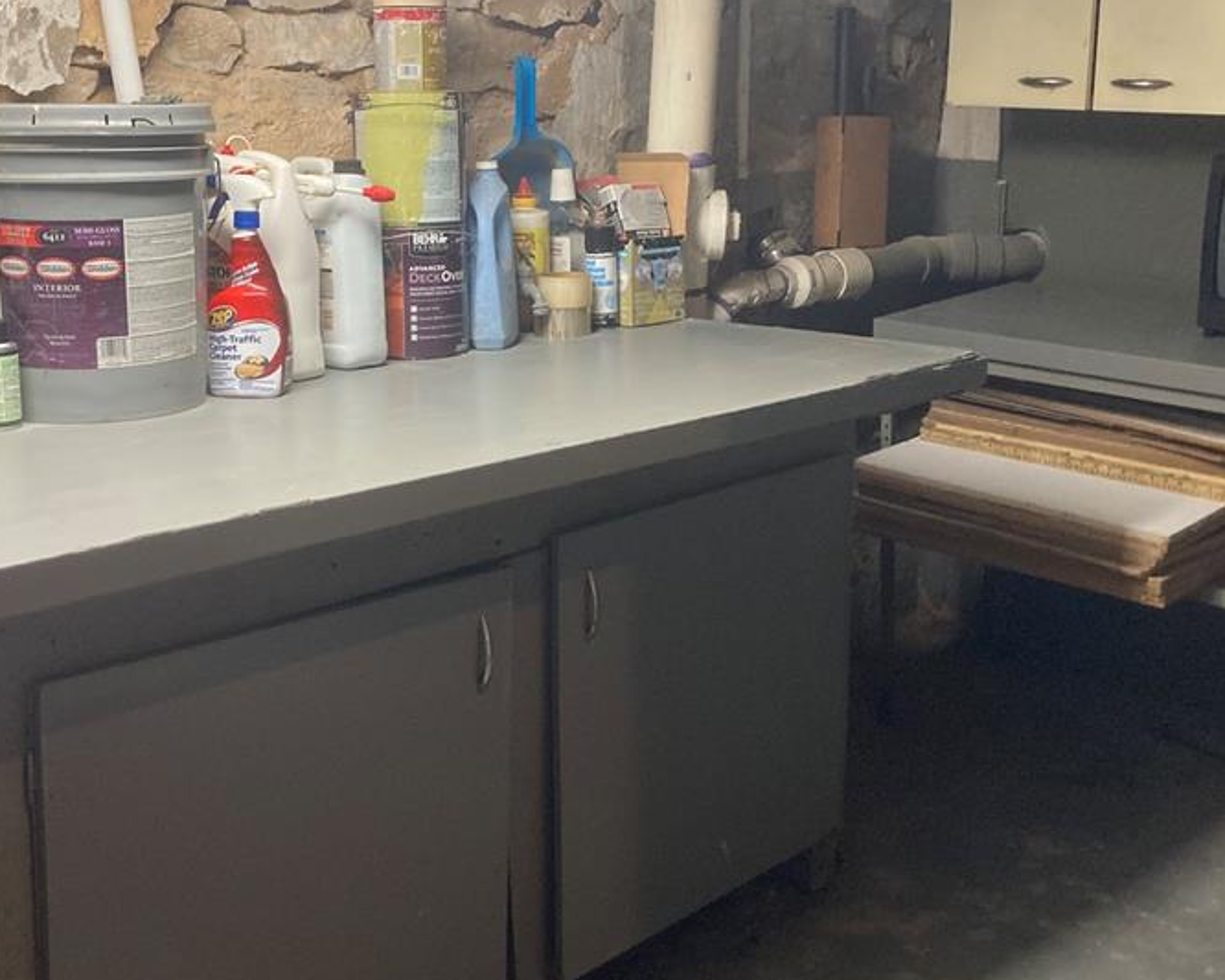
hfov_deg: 43.7
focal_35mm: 42
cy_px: 346
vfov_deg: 35.4
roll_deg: +0.6
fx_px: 1523
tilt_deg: -11.5
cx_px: 521
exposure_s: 1/60
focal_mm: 3.99
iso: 160
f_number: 1.8
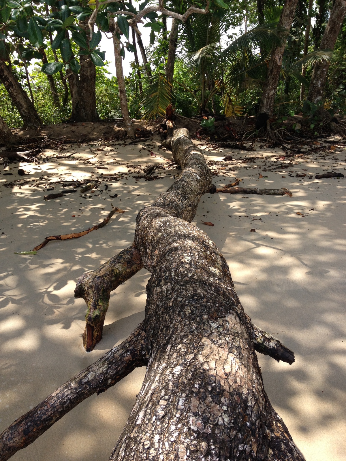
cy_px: 230
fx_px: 466
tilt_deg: -15.7
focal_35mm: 35
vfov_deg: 52.6
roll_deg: +3.2
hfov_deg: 40.7
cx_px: 173
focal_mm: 4.28
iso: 50
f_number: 2.4
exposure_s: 1/541
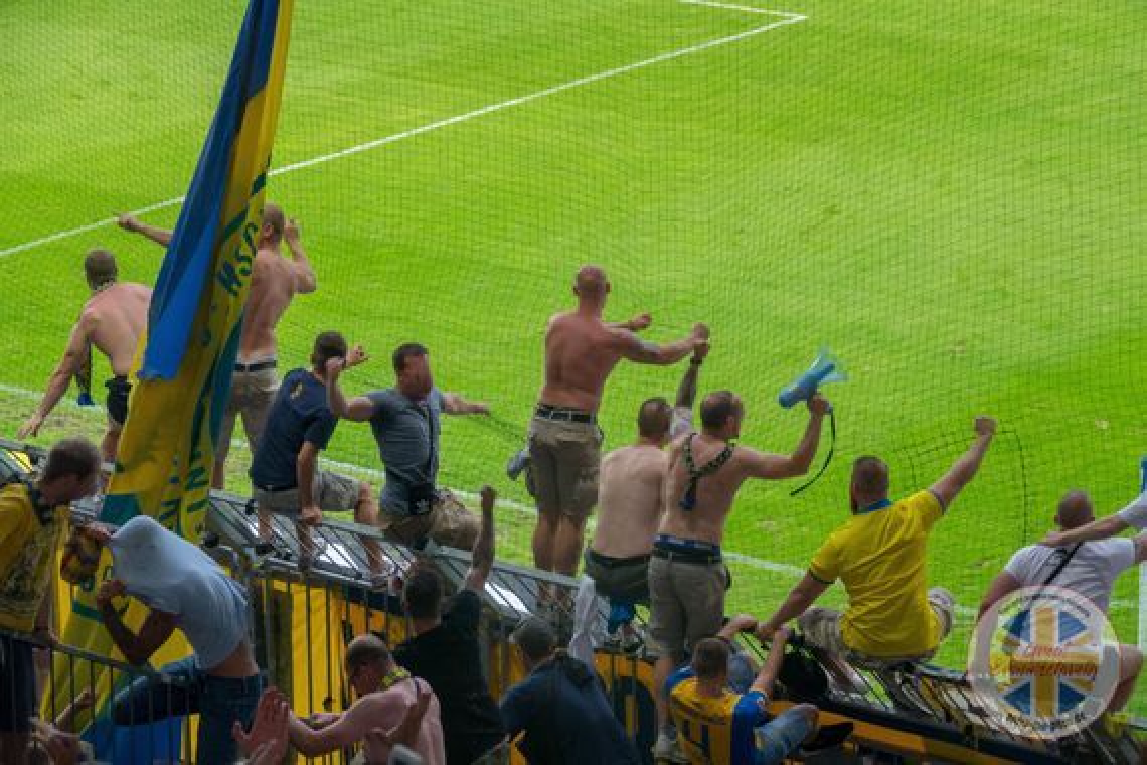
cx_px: 574
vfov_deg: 10.8
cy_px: 382
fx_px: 4046
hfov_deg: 16.1
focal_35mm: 127
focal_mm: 46.41
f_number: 4
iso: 800
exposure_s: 1/125
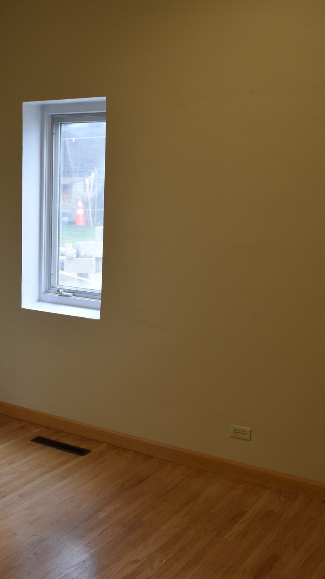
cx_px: 43
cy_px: 289
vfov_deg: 47.4
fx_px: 659
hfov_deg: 26.9
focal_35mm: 43
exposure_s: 1/100
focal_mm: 18
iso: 400
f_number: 5
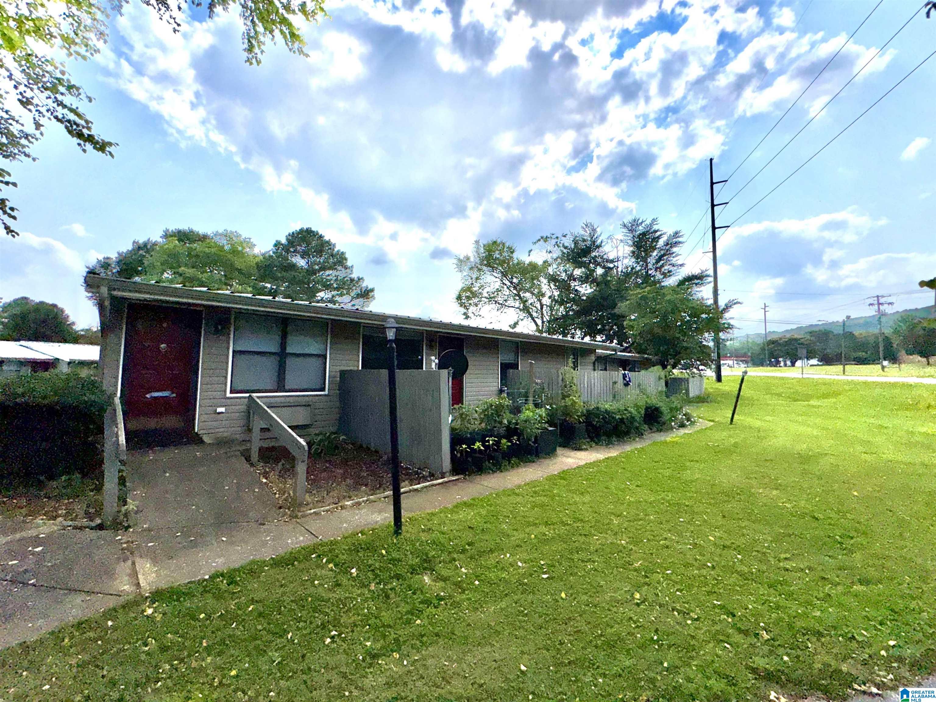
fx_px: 379
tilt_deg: +3.7
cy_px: 351
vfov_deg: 85.7
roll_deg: -1.3
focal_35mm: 14
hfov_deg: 102.1
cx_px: 468
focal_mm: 2.22
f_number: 2.2
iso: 32
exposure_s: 1/11905
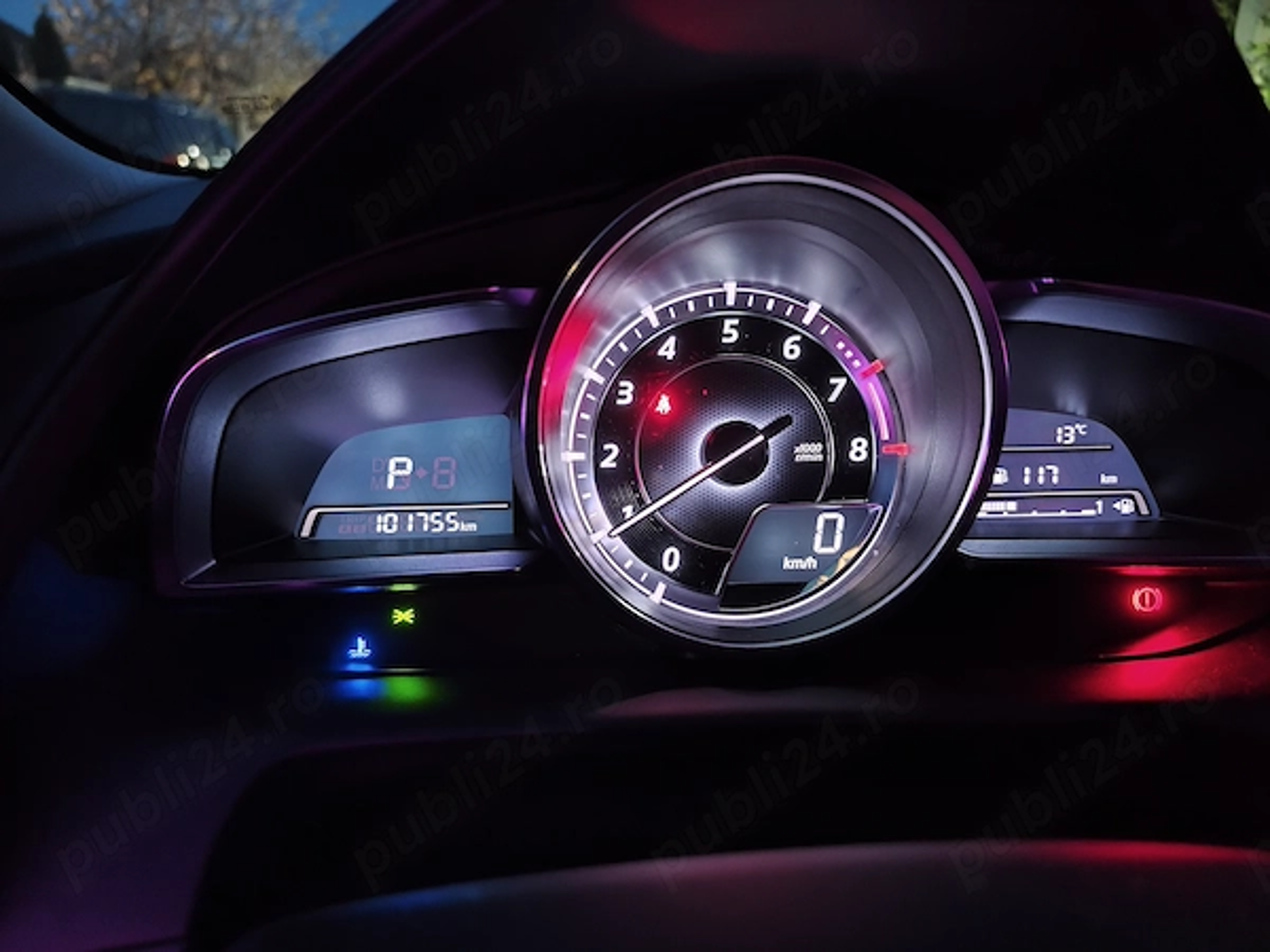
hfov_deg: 73.9
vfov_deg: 58.9
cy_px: 476
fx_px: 844
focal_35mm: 23
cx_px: 635
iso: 8000
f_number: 1.65
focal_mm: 6.19
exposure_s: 1/6.25
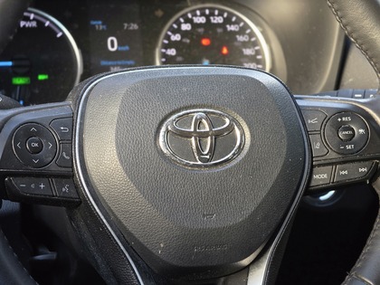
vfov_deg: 12.9
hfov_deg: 17.1
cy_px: 142
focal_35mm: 115
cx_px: 190
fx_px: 1262
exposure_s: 1/120
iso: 320
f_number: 2.9
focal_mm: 18.6
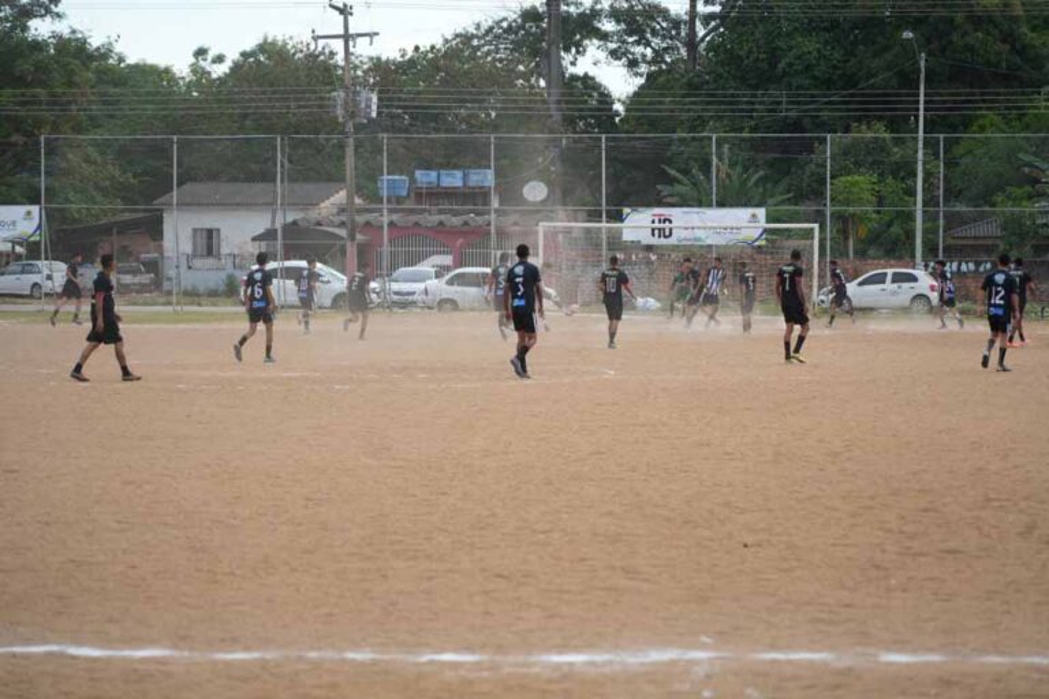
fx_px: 3059
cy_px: 350
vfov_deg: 13.0
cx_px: 524
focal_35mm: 105
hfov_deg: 19.5
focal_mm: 105
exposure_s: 1/200
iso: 125
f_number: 4
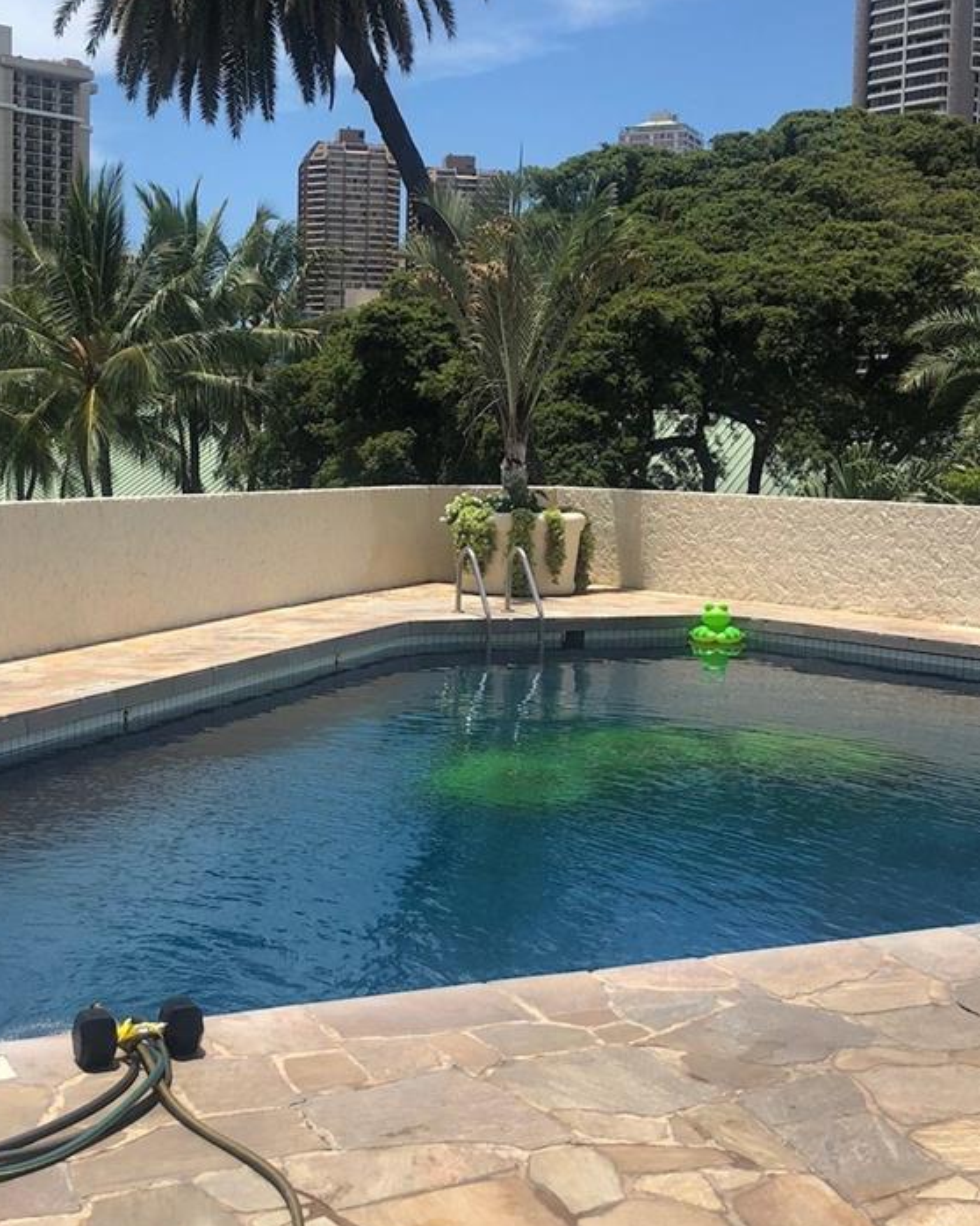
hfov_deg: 32.0
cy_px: 587
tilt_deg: -2.7
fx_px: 1705
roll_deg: -1.0
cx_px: 406
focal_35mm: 47
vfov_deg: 39.5
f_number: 1.8
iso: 20
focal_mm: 3.99
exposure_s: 1/2825
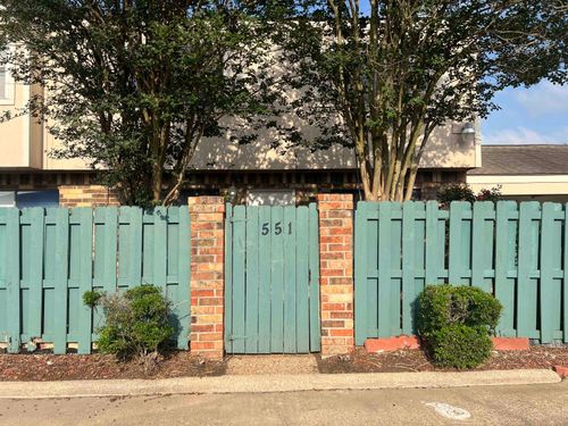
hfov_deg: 67.3
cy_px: 213
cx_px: 284
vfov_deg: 53.1
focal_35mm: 26
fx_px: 427
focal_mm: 5.7
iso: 50
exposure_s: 1/3571
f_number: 1.5
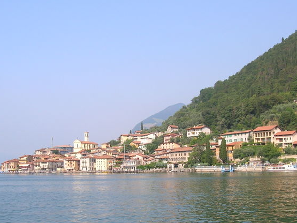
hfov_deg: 38.9
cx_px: 166
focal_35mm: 49
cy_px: 142
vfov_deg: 29.5
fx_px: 420
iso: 50
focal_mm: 5.7
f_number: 4.9
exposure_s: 1/266
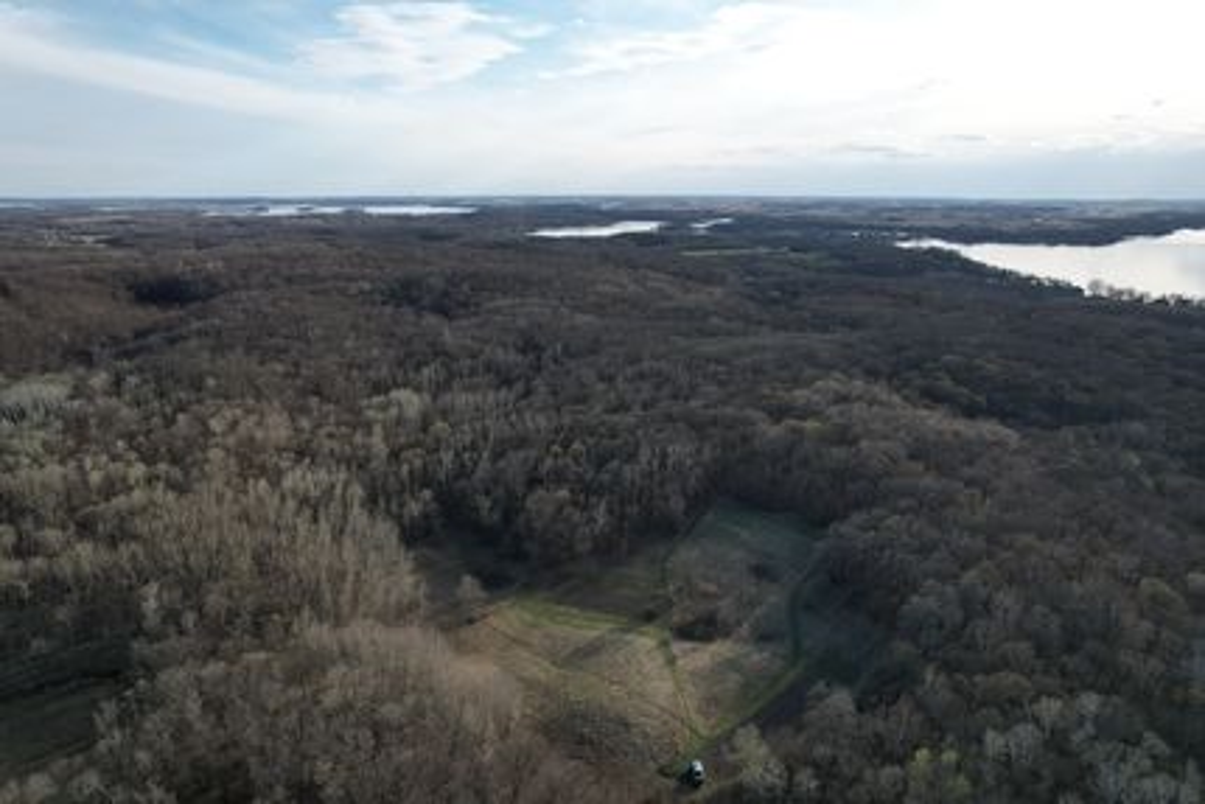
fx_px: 737
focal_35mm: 22
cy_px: 402
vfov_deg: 57.3
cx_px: 602
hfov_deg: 78.6
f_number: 2.8
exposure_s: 1/1250
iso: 100
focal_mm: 8.38
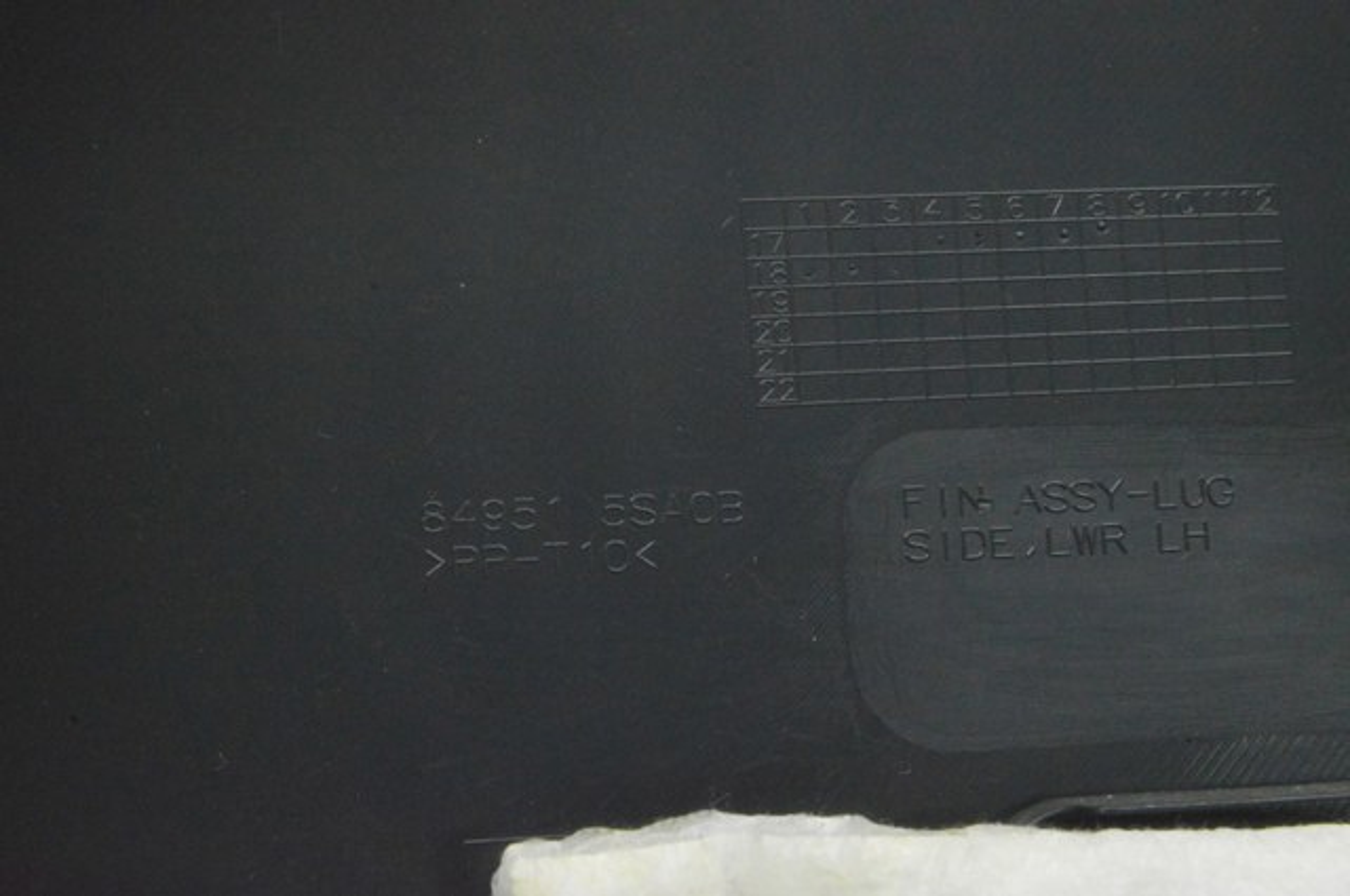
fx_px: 2809
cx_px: 675
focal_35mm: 75
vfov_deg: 18.1
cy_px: 448
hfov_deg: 27.0
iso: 6400
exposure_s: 1/15
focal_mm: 50
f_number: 20
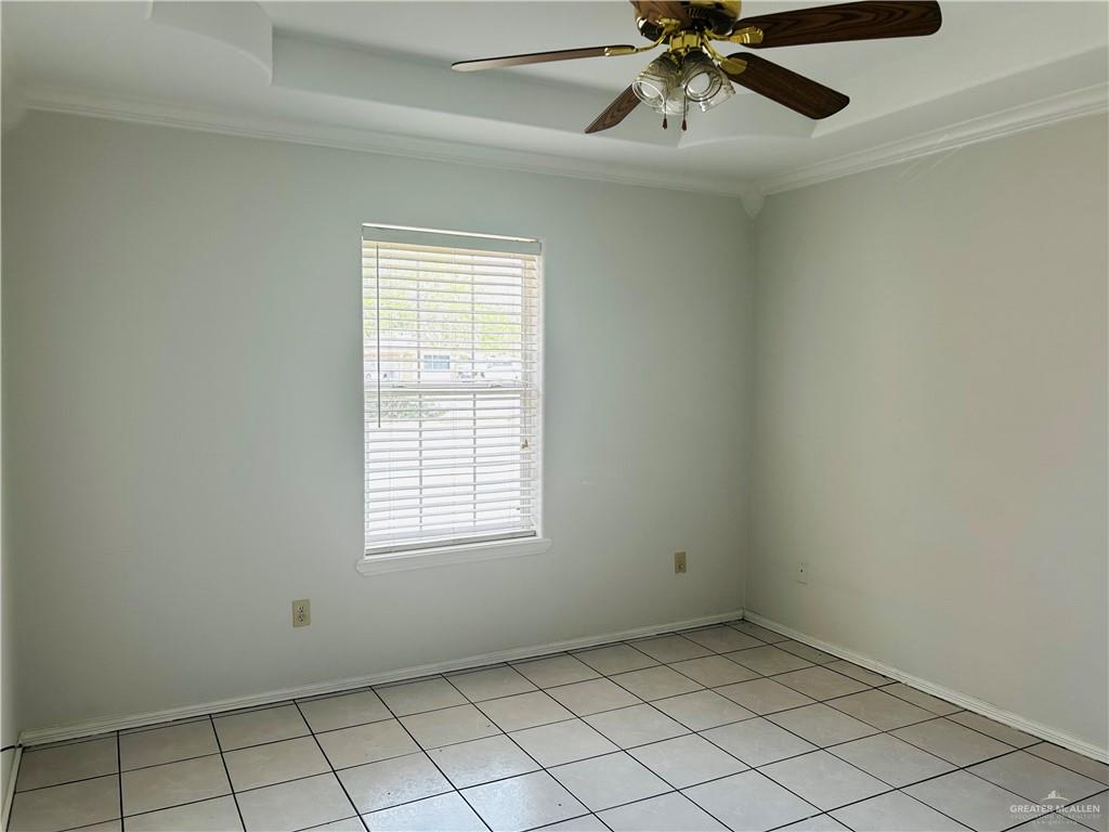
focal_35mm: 26
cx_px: 554
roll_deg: -0.4
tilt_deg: -3.8
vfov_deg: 53.1
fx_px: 833
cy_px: 416
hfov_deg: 67.3
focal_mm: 5.7
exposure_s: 1/163
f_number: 1.5
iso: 50
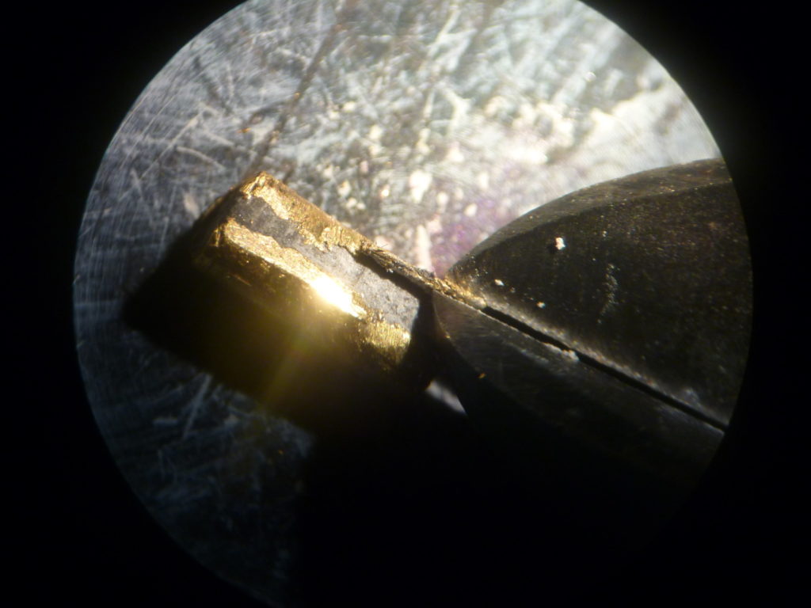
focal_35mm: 33
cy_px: 304
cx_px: 406
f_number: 2.8
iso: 160
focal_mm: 5.5
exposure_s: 1/30
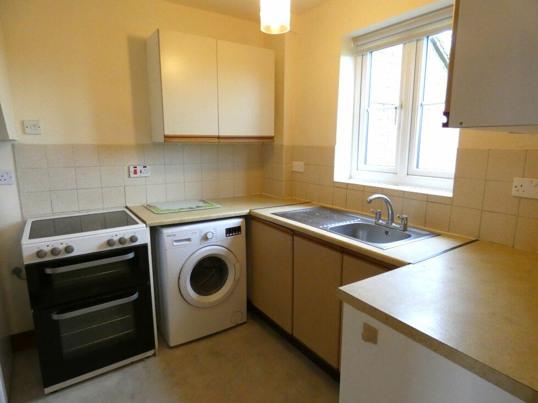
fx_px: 311
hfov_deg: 81.8
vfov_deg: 66.0
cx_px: 269
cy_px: 202
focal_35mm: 20
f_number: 2.8
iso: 640
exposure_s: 1/60
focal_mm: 3.6
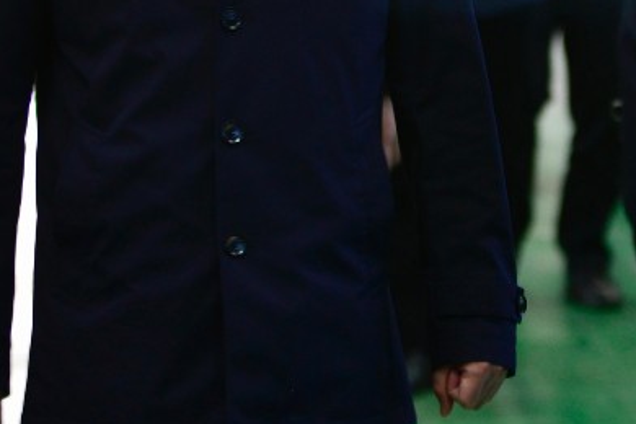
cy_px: -369
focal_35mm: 353
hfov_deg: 5.8
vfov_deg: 3.9
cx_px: 351
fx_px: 6236
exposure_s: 1/125
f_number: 2.8
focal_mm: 86
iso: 450
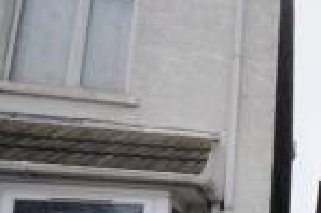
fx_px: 428
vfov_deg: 26.1
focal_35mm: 48
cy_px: 229
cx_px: 472
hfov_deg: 28.4
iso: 200
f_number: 5.6
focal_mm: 10
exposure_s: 1/125
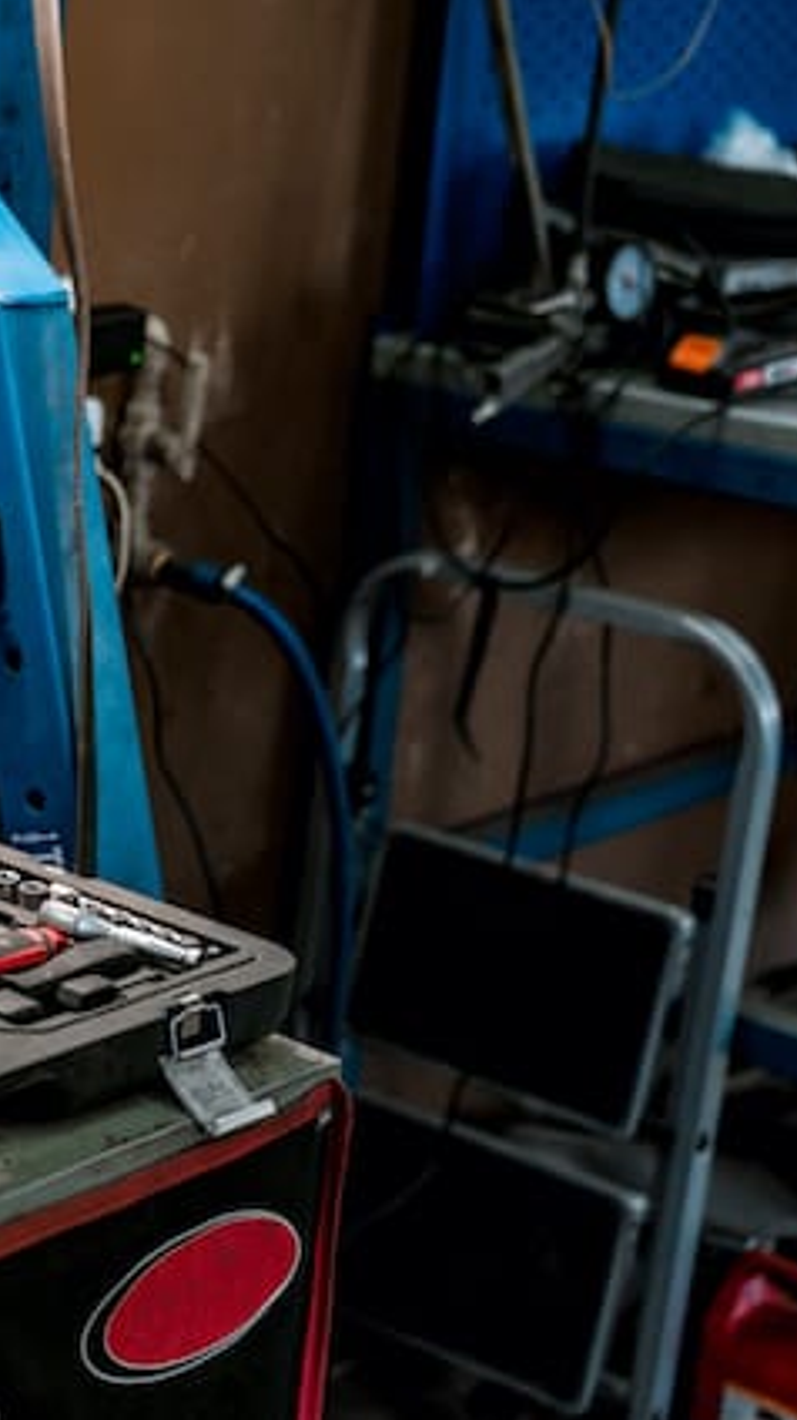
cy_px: 708
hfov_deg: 13.4
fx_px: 3274
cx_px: -221
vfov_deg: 24.5
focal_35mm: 87
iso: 500
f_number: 3.2
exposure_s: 1/160
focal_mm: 55
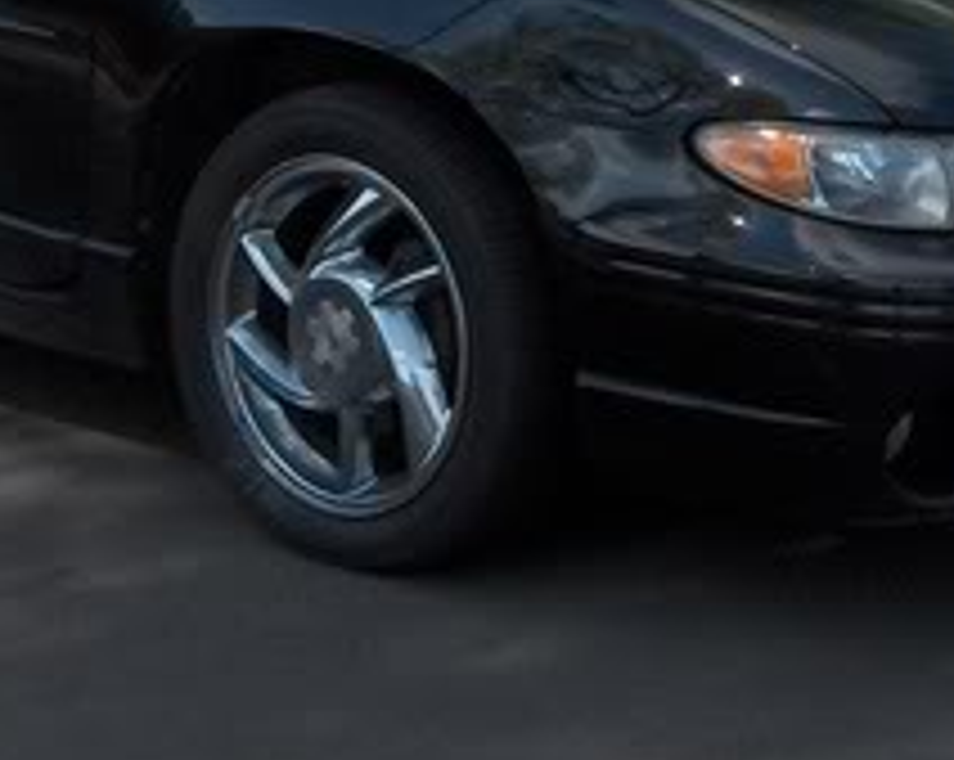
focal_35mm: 144
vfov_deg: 10.5
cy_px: -202
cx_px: 736
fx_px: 4060
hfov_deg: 13.3
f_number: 4.8
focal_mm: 8
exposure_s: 1/442
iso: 100
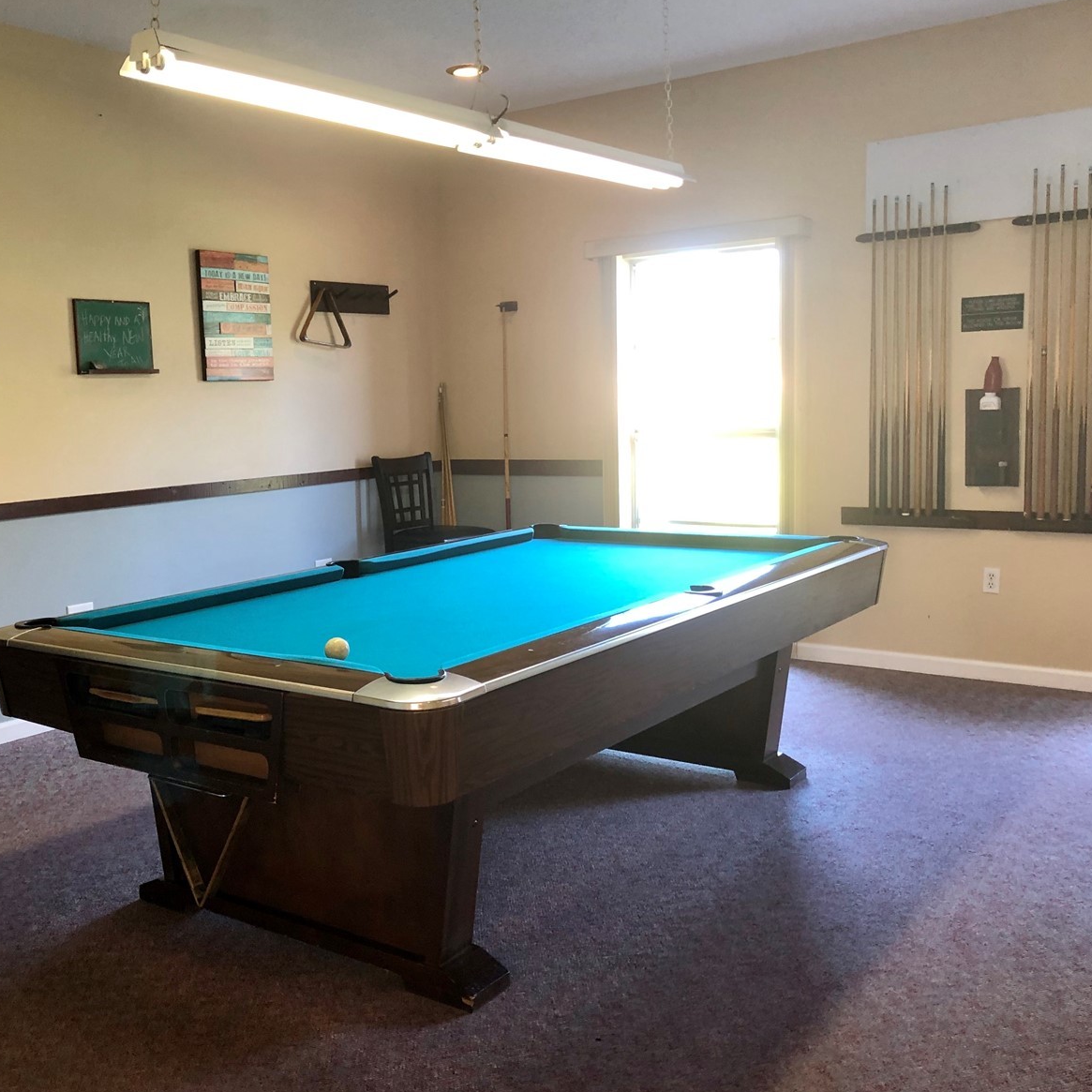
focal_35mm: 34
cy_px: 543
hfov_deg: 48.2
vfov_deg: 48.5
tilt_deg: -5.9
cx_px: 438
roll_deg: +1.4
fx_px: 1213
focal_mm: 3.99
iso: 40
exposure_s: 1/20
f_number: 1.8
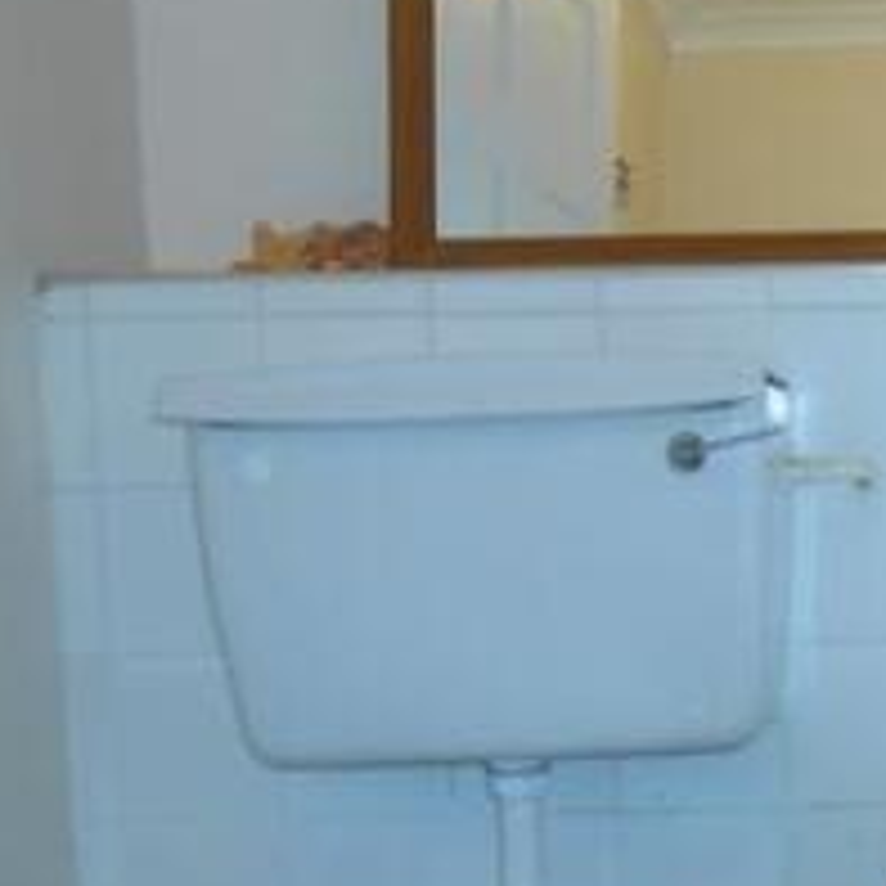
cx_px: 1149
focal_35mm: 68
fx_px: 1969
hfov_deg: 22.7
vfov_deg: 25.3
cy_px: 555
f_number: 3.5
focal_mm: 4.6
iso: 200
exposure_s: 1/25
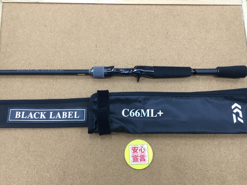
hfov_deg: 58.4
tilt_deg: -79.4
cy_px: 92
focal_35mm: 31
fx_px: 221
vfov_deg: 45.4
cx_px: 124
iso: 64
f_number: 2.4
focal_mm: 3.3
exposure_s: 1/30
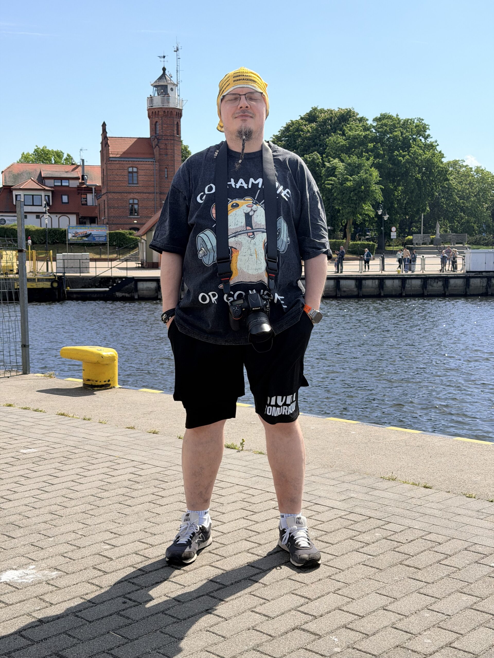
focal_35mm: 48
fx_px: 913
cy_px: 329
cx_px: 247
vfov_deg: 39.7
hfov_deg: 30.3
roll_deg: +0.5
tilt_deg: -4.3
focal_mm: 6.76
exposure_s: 1/4878
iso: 64
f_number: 1.78
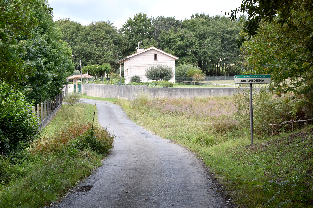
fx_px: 548
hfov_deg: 31.9
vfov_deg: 21.6
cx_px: 156
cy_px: 104
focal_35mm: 63
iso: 500
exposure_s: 1/500
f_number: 8
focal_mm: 42
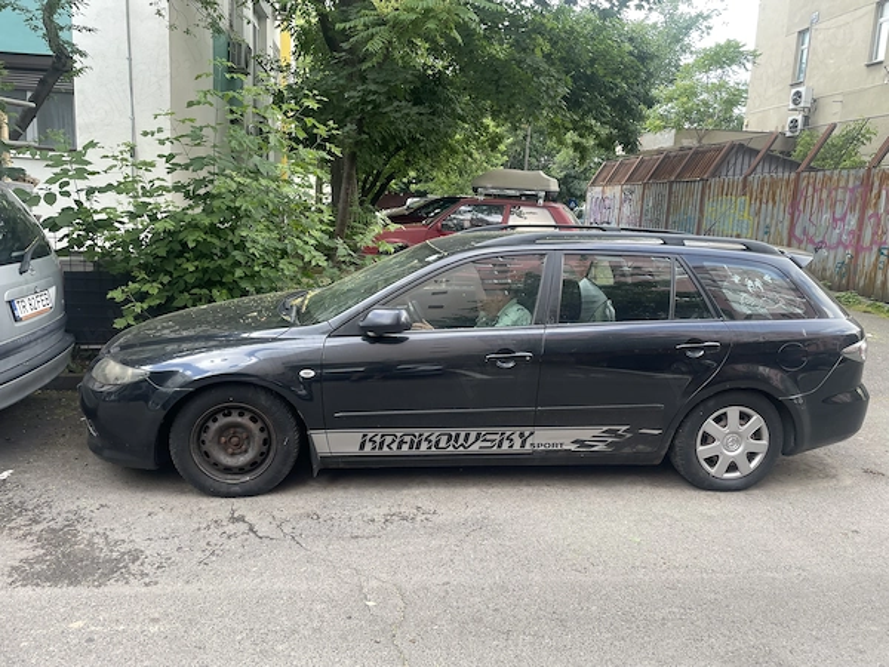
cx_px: 444
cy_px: 334
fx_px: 668
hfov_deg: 67.3
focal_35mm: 26
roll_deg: -0.6
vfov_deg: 53.1
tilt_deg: -10.1
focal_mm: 4.2
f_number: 1.6
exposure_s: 1/167
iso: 32
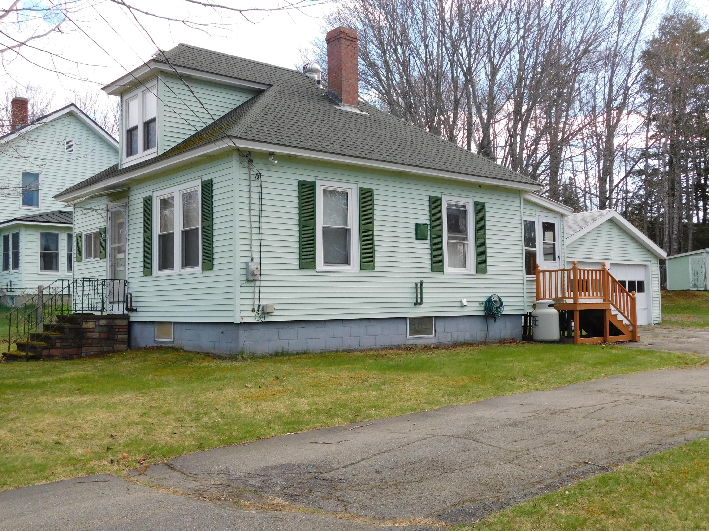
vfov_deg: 39.7
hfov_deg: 51.4
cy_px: 266
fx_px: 737
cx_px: 354
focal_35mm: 36
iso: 125
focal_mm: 6.3
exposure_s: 1/400
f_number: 3.5
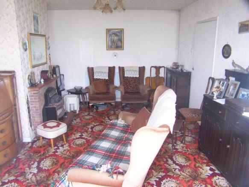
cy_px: 94
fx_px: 273
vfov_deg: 37.7
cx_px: 124
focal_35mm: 38
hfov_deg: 49.0
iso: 160
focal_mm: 6.3
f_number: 2.8
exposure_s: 1/30
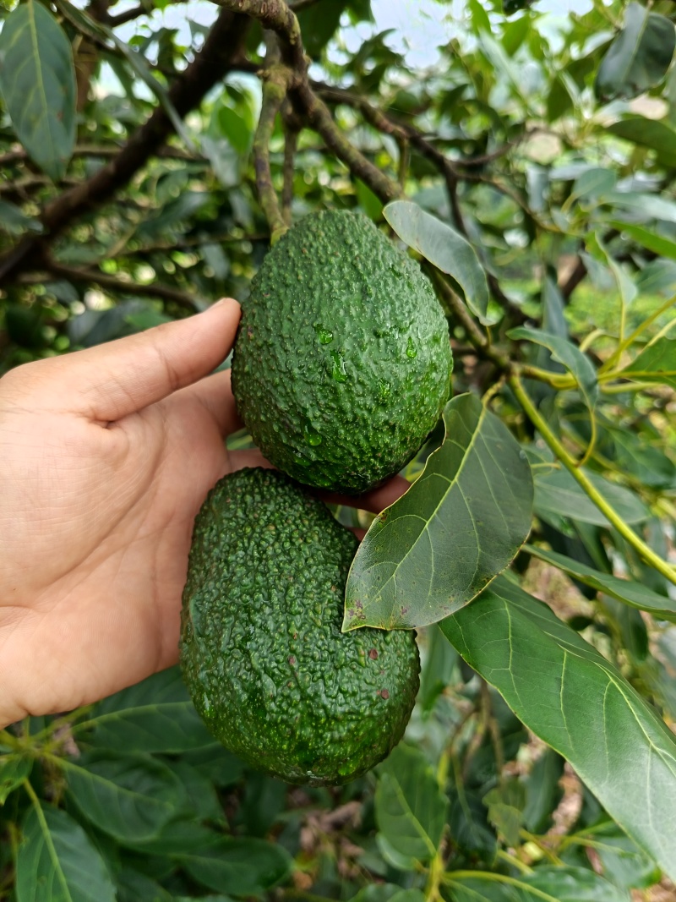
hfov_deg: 56.8
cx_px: 338
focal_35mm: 24
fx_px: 625
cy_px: 451
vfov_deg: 71.6
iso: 187
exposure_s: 1/100
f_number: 1.75
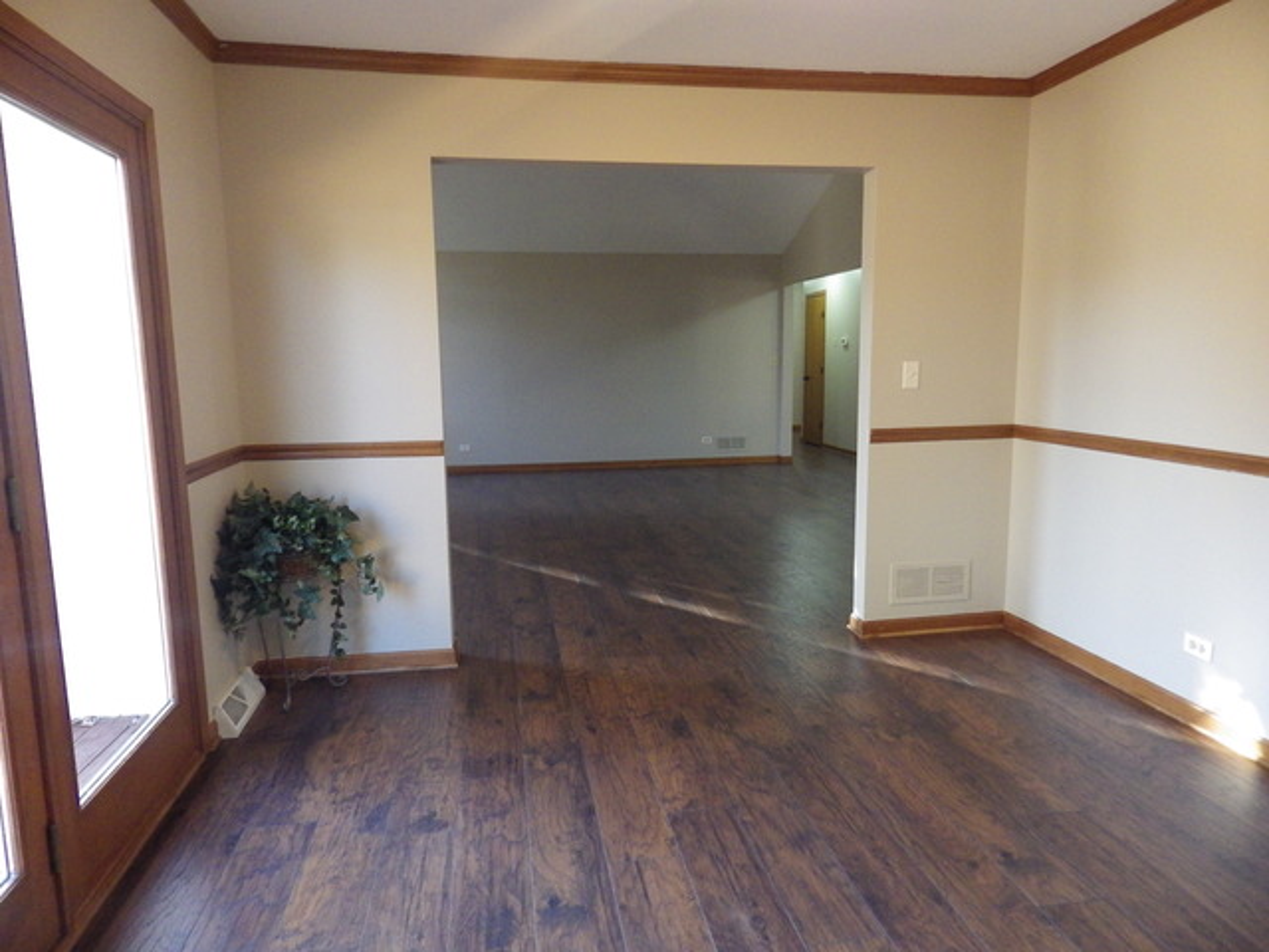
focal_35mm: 22
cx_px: 634
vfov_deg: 61.1
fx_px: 807
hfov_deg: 76.4
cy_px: 476
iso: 500
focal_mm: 4
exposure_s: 1/45
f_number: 3.1
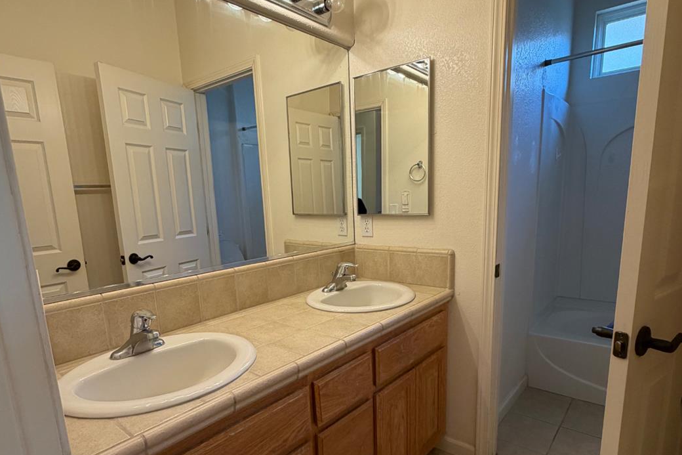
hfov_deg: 81.2
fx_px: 398
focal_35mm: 21
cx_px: 342
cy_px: 279
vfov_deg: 58.9
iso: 160
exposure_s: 1/120
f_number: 2.2
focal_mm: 2.22
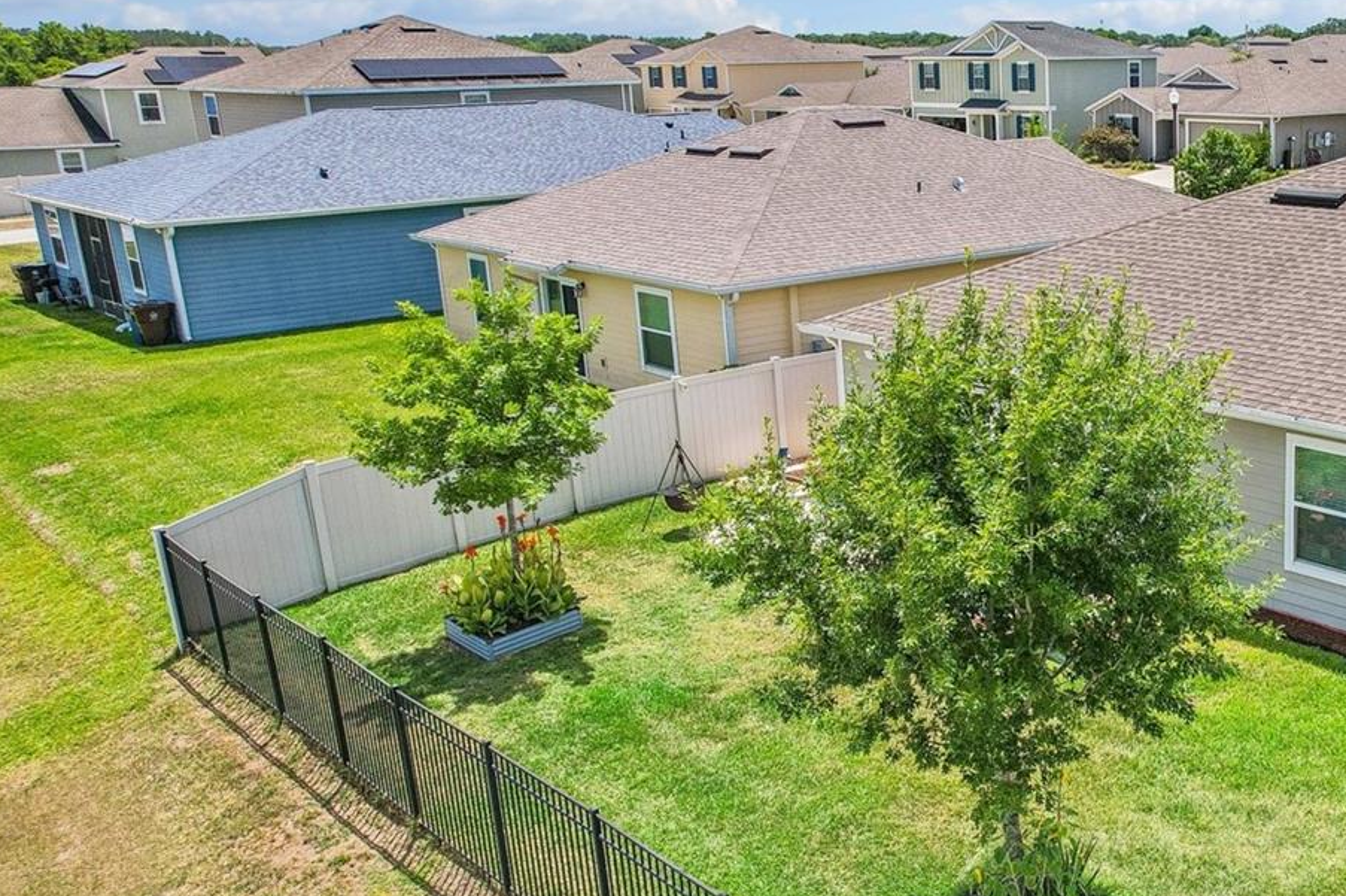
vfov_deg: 34.1
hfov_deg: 45.5
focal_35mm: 39
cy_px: 488
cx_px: 1179
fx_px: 1457
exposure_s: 1/2500
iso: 130
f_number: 2.8
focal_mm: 8.4
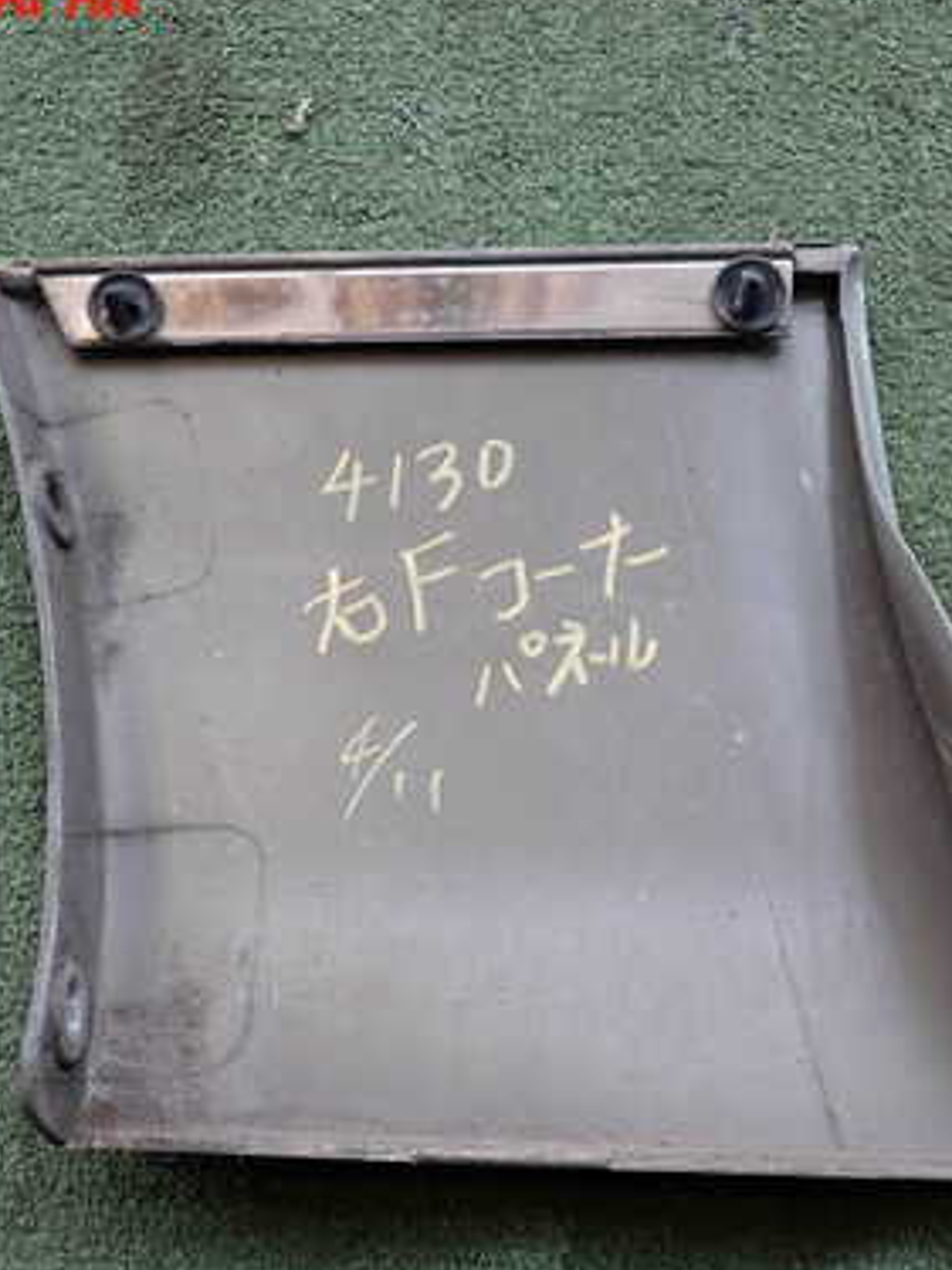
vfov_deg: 46.7
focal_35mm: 40
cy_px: 715
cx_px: 539
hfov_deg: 35.9
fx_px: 1468
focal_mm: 4.5
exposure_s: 1/125
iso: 160
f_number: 2
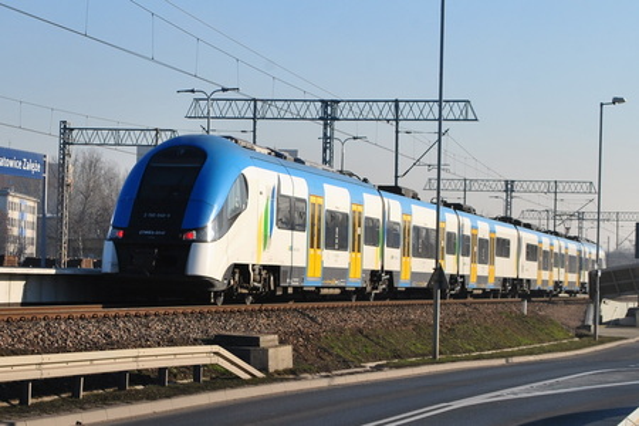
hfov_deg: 29.9
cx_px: 320
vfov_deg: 20.2
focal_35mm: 68
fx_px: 1198
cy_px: 213
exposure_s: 1/250
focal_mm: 45
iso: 125
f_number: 10
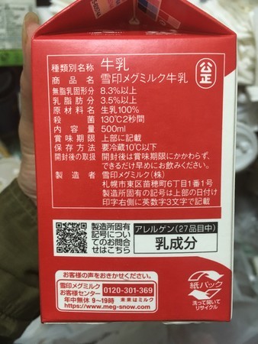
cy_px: 172
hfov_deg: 48.3
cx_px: 129
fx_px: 288
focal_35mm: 29
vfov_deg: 61.6
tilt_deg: -54.5
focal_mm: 4.15
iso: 200
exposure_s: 1/20
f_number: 2.2
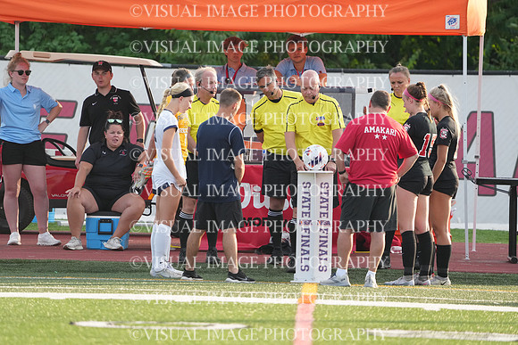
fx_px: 8376
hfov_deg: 3.5
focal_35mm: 582
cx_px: 259
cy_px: 172
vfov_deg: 2.4
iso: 1600
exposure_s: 1/1250
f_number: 6.3
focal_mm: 582
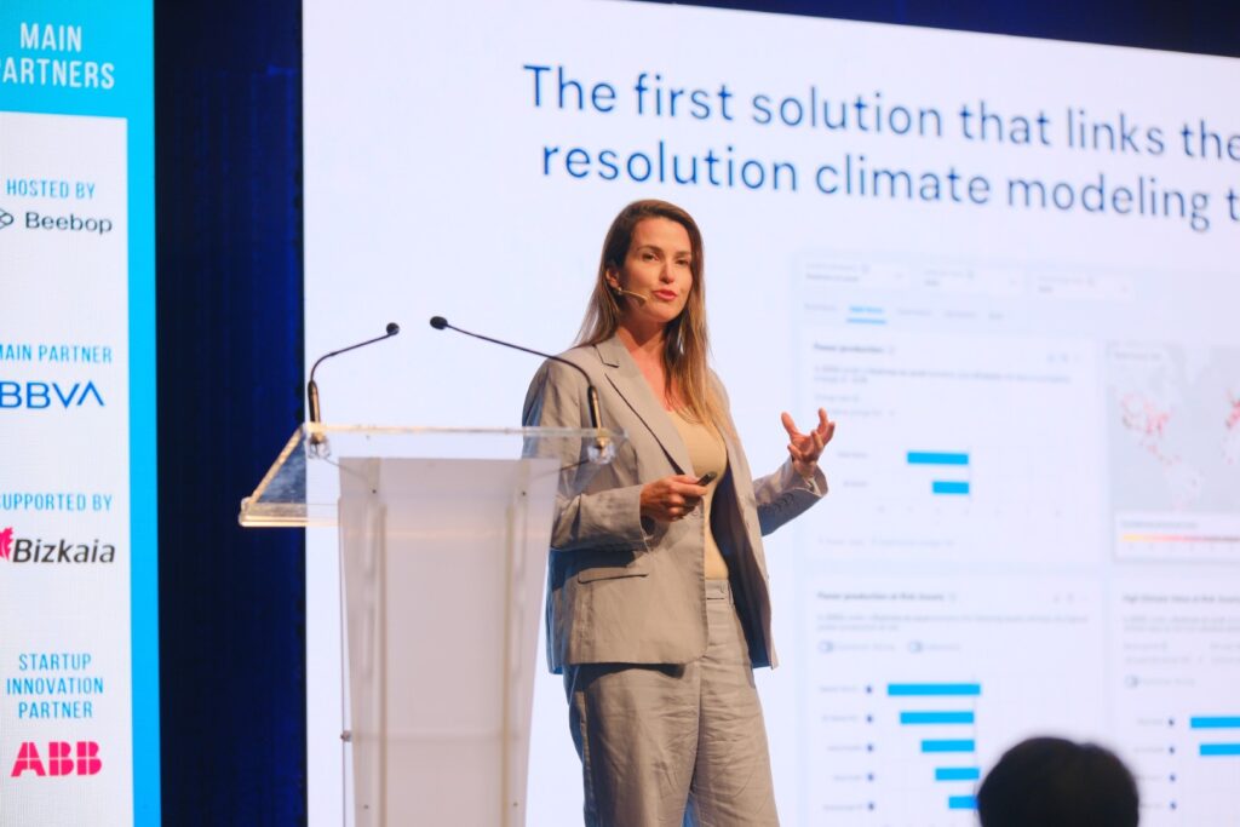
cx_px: 620
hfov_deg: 18.1
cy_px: 414
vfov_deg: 12.1
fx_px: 3893
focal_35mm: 113
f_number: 1.6
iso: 640
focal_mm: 75
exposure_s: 1/250
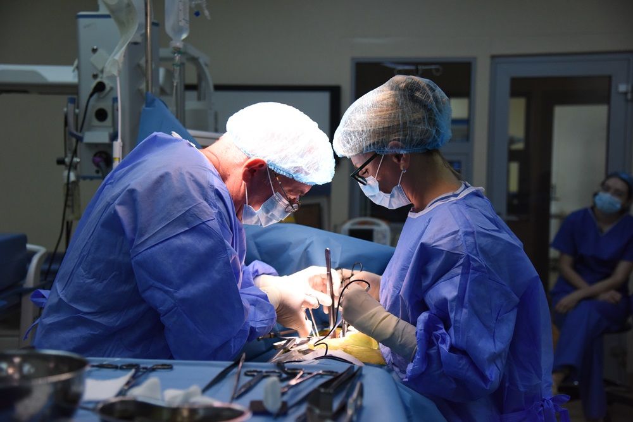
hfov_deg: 39.6
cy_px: 211
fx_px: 879
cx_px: 316
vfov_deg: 27.0
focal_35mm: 50
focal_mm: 50
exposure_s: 1/800
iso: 2500
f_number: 4
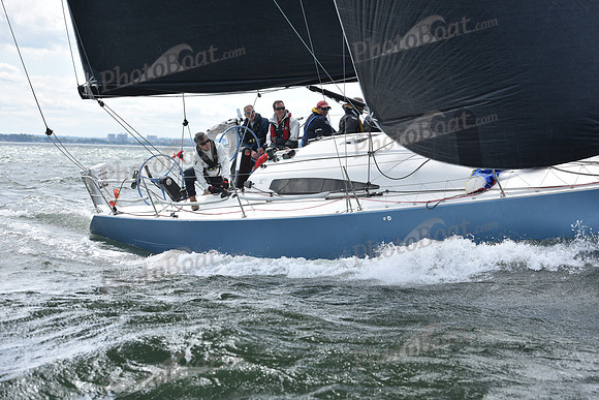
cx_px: 300
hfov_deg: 20.4
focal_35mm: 100
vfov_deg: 13.7
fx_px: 1664
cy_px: 200
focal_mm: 100
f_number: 6.3
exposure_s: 1/1000
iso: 320
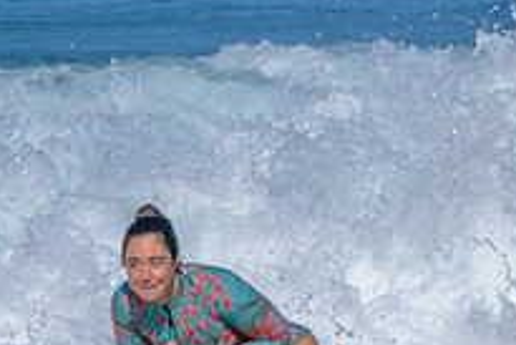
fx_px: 38869
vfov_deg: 0.5
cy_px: 280
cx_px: 272
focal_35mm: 2710
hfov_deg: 0.8
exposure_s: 1/2000
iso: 450
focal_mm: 700
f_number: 11
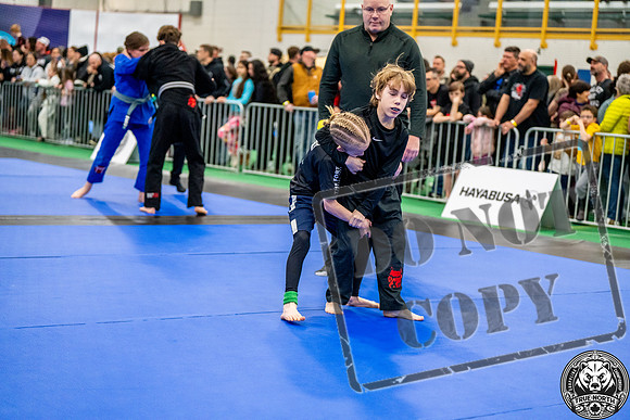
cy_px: 210
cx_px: 315
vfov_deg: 19.5
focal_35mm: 70
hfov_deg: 28.8
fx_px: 1225
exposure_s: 1/500
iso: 5000
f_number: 2.8
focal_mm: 70
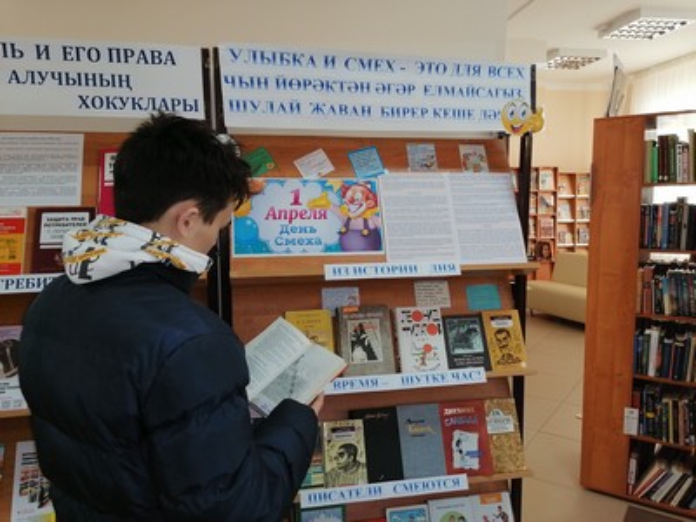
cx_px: 348
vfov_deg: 51.4
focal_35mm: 27
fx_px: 543
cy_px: 261
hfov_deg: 65.3
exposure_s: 1/33.3
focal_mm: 5.3
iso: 64
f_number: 1.8
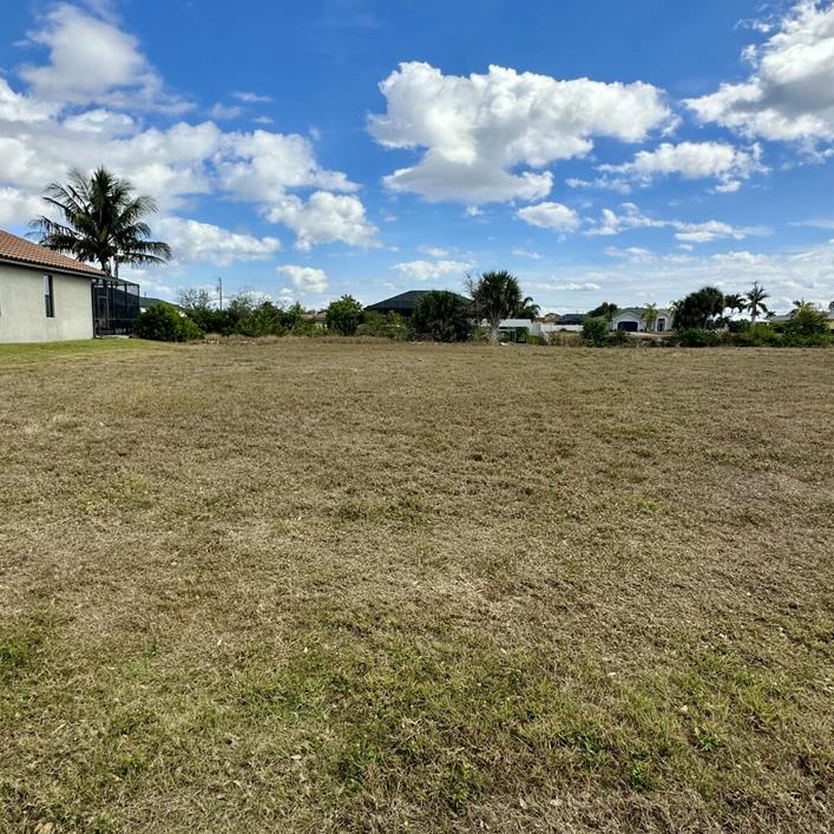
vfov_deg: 72.1
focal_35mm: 21
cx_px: 380
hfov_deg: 72.0
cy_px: 394
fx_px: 572
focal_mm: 2.22
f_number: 2.2
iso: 50
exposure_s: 1/2174
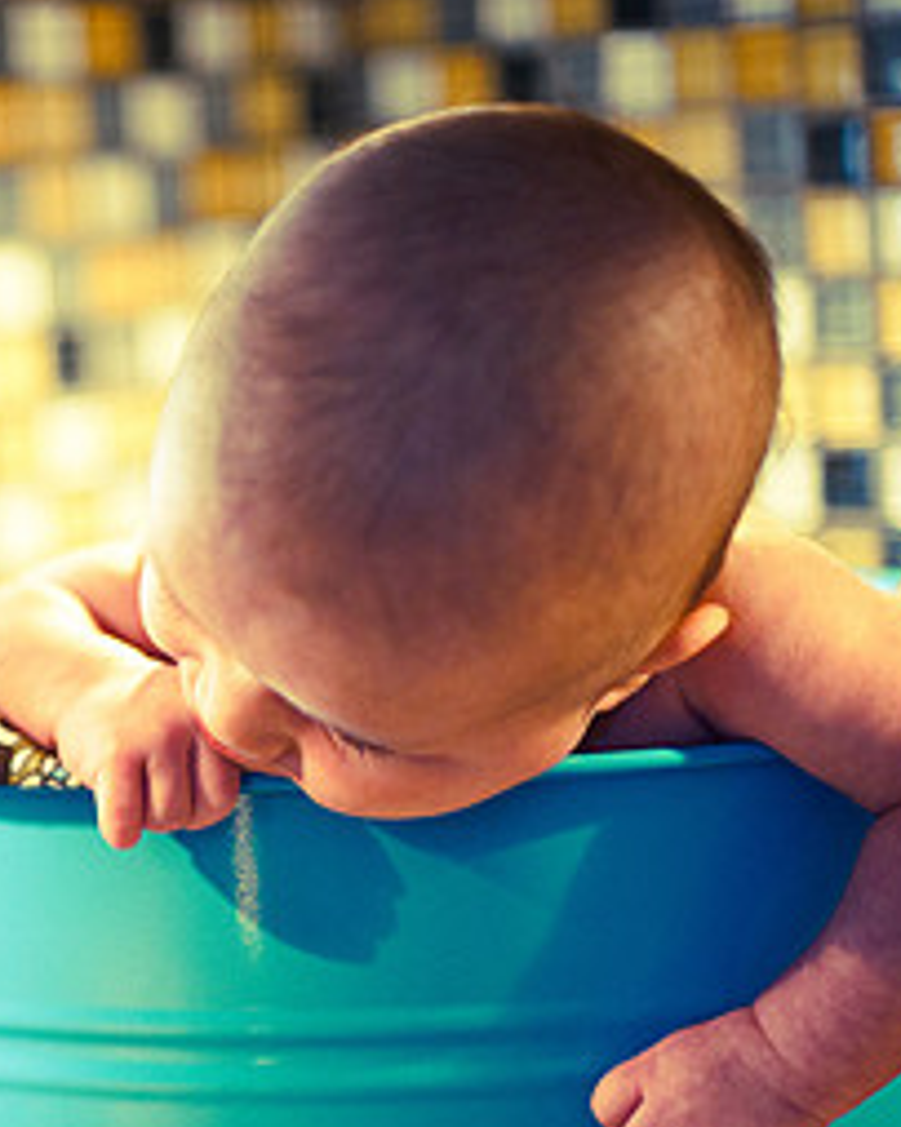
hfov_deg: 14.0
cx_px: -124
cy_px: 808
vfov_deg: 17.9
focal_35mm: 107
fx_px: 3569
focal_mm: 50
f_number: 1.4
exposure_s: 1/500
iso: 1600
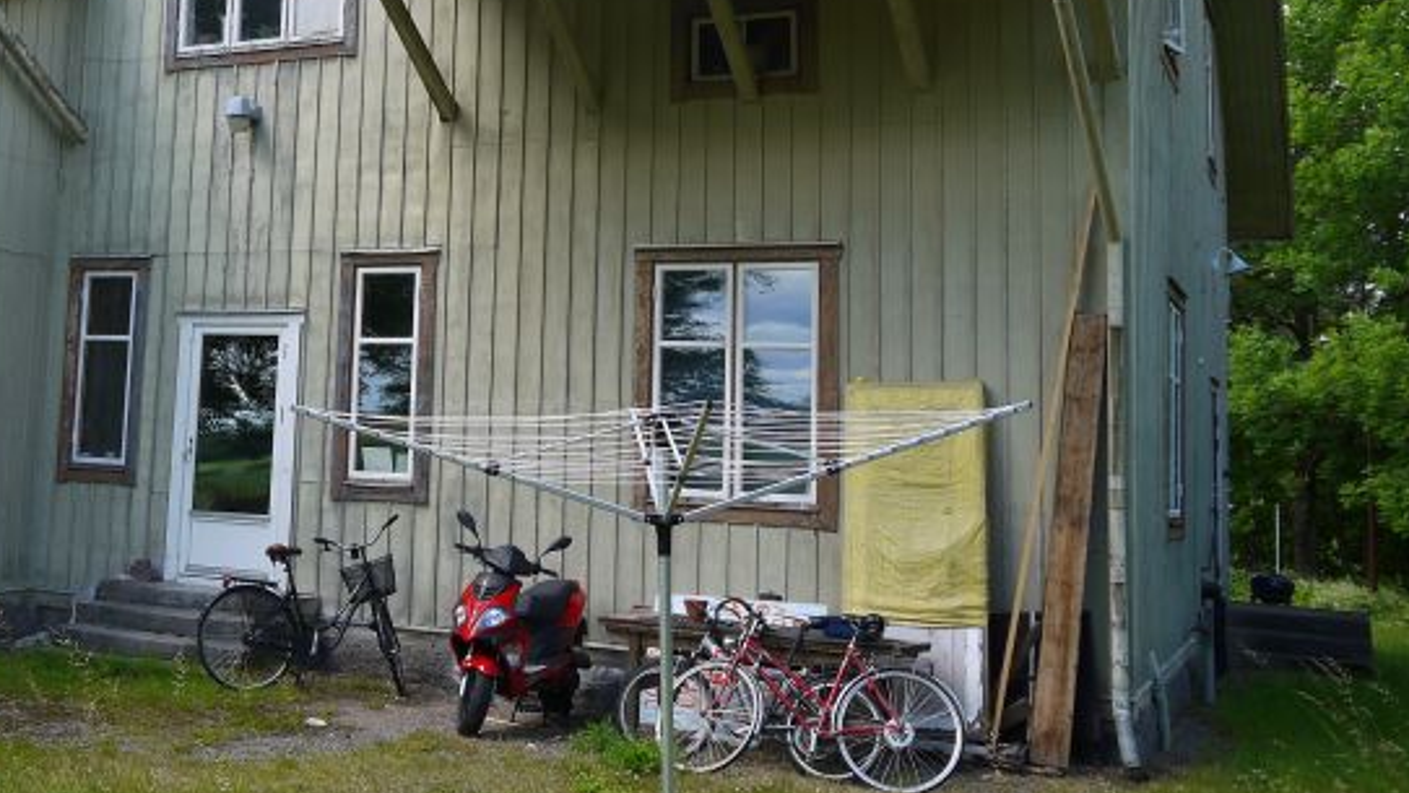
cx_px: 380
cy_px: 200
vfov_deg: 26.2
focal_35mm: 45
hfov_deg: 44.2
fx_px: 1681
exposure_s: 1/200
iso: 160
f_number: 5
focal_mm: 14
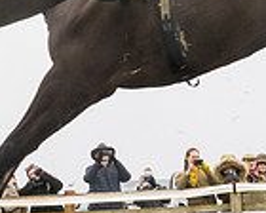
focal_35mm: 153
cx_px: -77
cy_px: -112
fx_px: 1205
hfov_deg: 12.2
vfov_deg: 9.8
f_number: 8
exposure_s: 1/1000
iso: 2500
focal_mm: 24
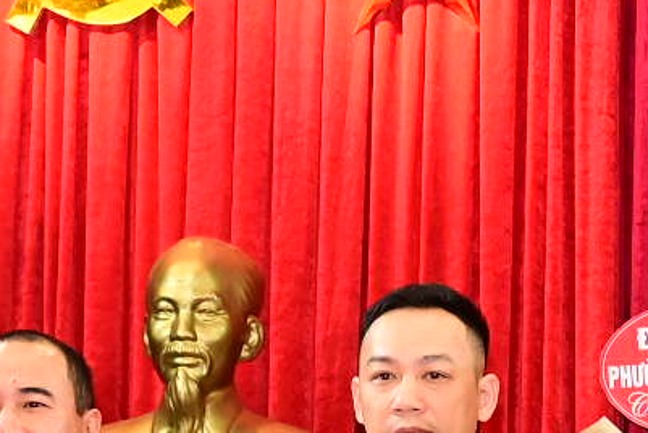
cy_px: 653
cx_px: 1096
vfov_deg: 6.4
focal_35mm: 211
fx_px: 3801
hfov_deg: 9.4
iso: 2000
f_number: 4
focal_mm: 28
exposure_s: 1/100
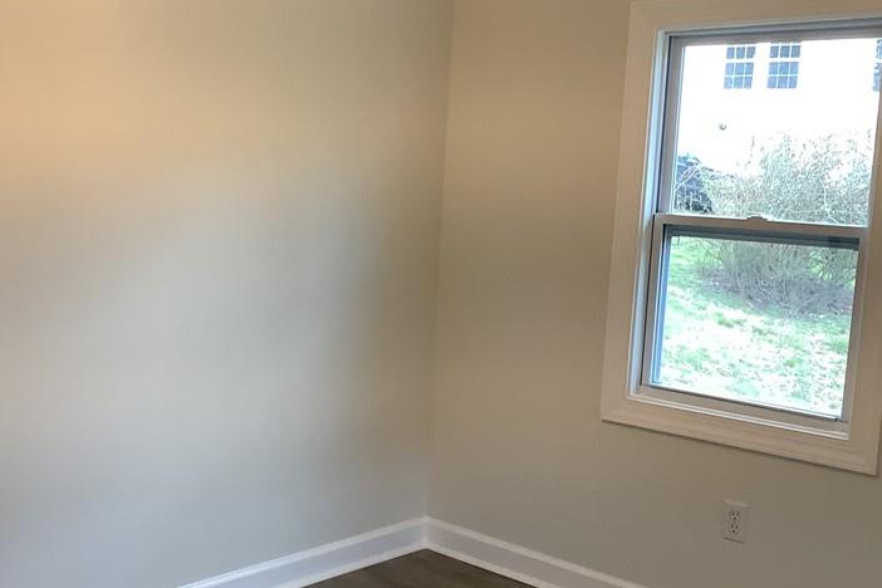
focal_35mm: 47
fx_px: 1151
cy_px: 339
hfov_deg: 41.6
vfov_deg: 28.6
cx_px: 320
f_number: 2.4
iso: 80
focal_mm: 3.3
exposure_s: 1/50
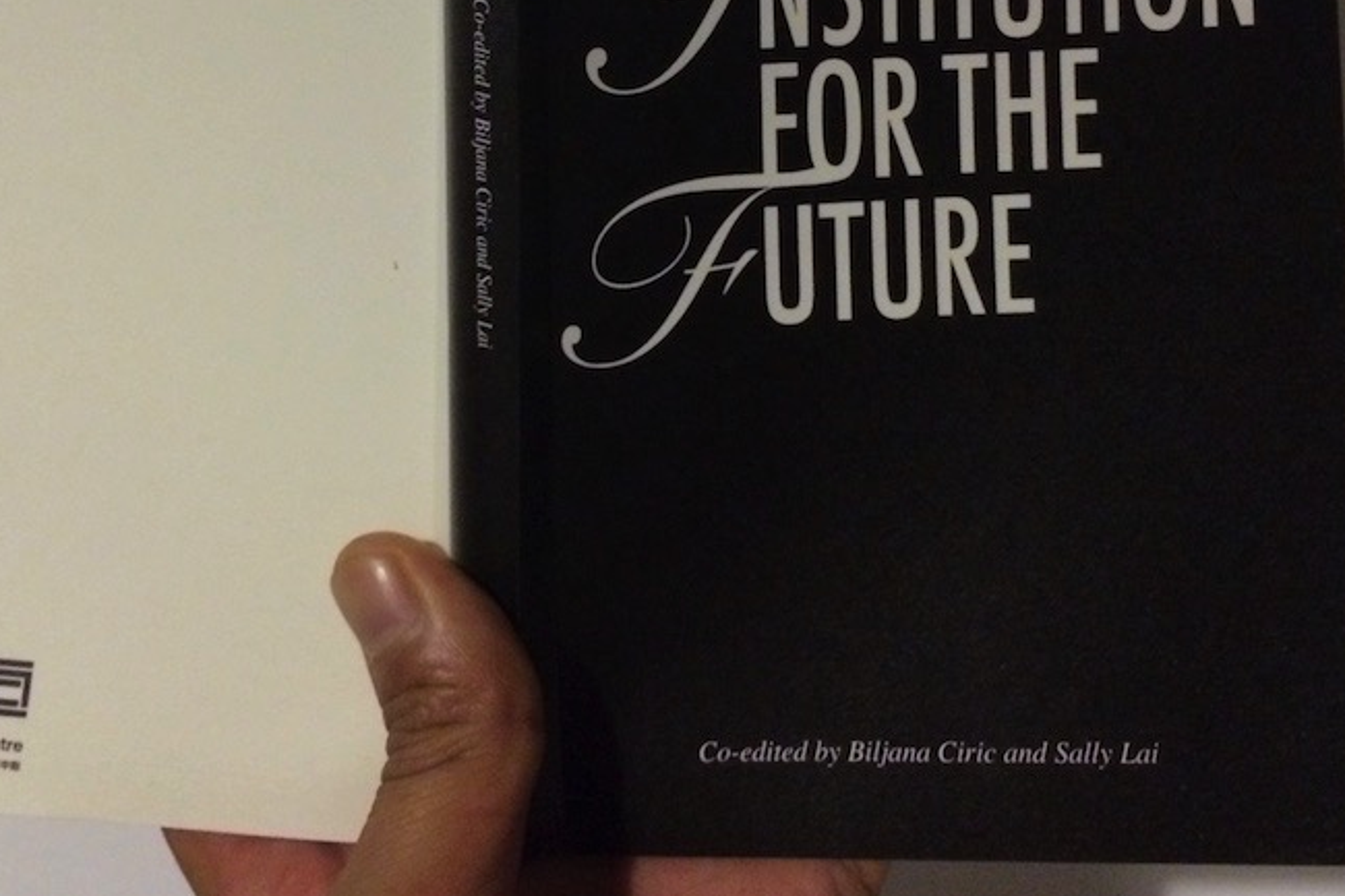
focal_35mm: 48
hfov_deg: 41.1
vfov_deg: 27.5
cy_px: 180
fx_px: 1793
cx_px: 590
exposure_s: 1/15
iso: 500
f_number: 2.2
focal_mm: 4.12
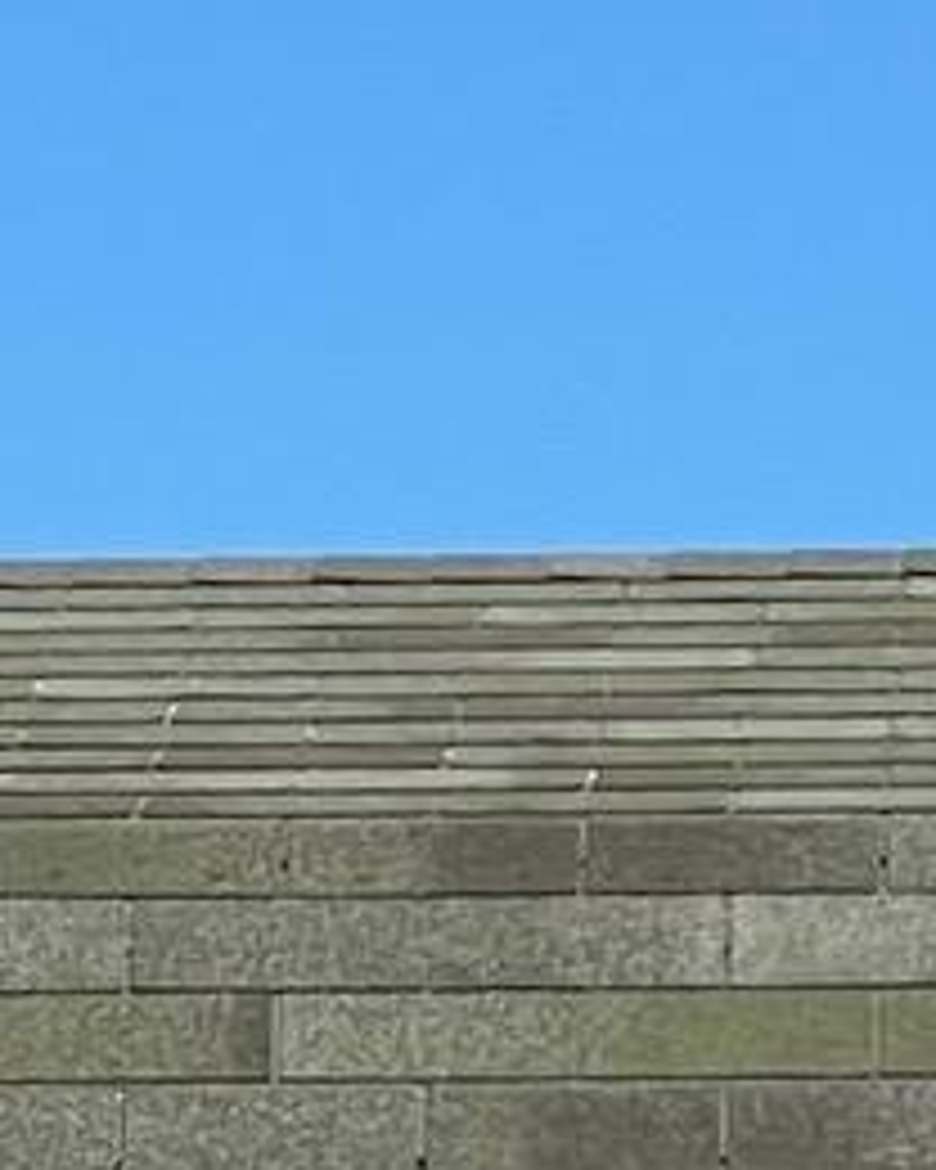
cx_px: 684
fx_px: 17071
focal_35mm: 493
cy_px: 2254
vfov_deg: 3.9
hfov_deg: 3.1
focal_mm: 7.5
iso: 20
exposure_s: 1/1815
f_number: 2.2
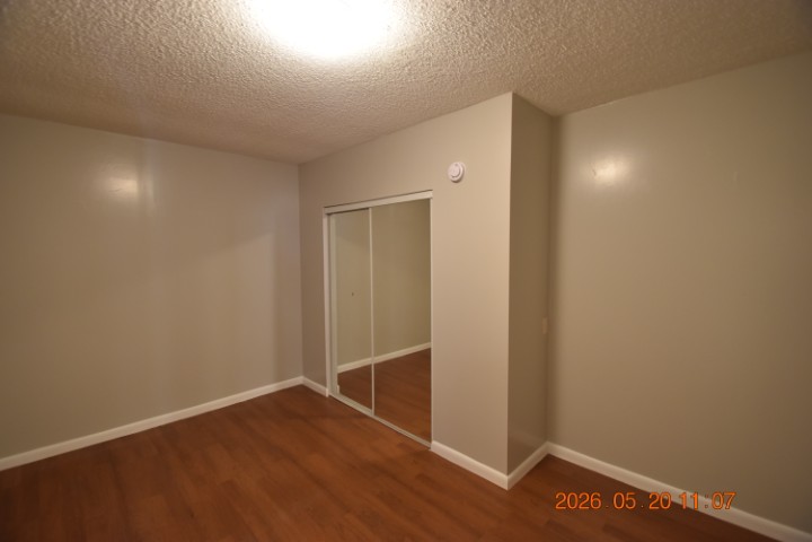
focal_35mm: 15
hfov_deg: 100.4
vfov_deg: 77.3
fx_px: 338
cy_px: 271
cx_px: 406
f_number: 3.5
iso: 800
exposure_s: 1/10
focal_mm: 10
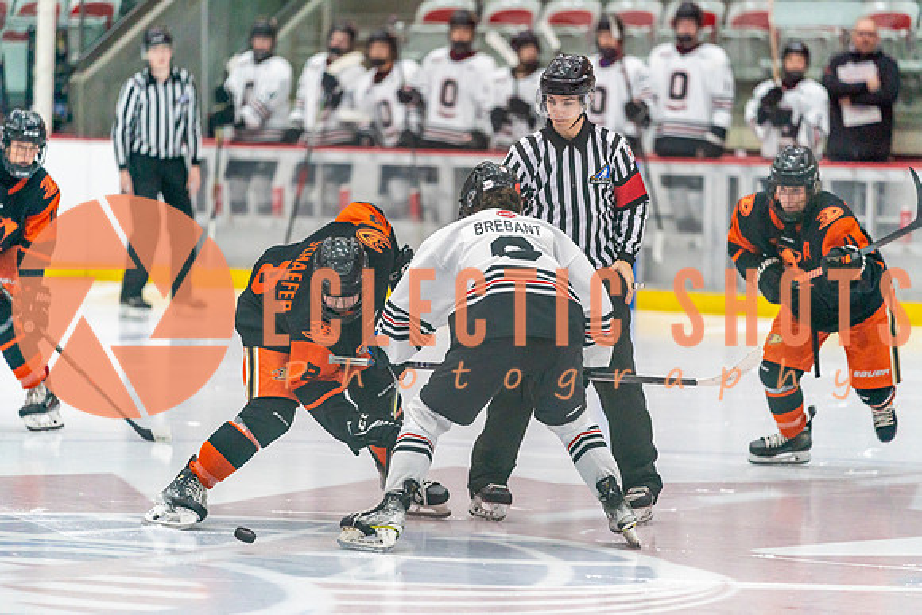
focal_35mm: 200
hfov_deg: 10.3
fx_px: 5123
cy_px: 308
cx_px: 461
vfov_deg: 6.9
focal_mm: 200
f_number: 2.8
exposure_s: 1/1250
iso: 3200
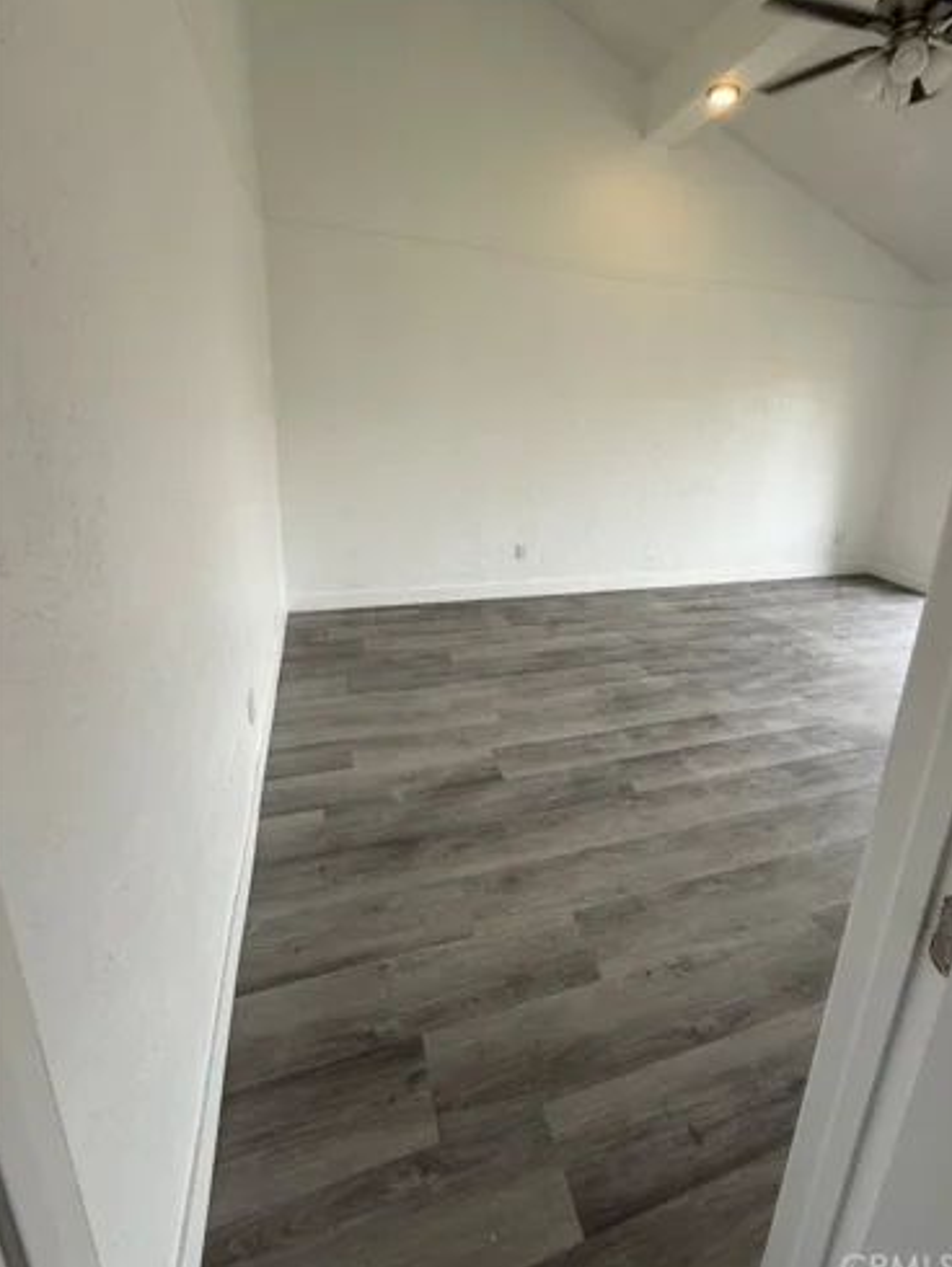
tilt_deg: -13.2
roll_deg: -3.0
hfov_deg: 77.9
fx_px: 586
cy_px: 564
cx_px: 528
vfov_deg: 94.1
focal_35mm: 16
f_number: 2.2
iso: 50
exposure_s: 1/99
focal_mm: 2.22
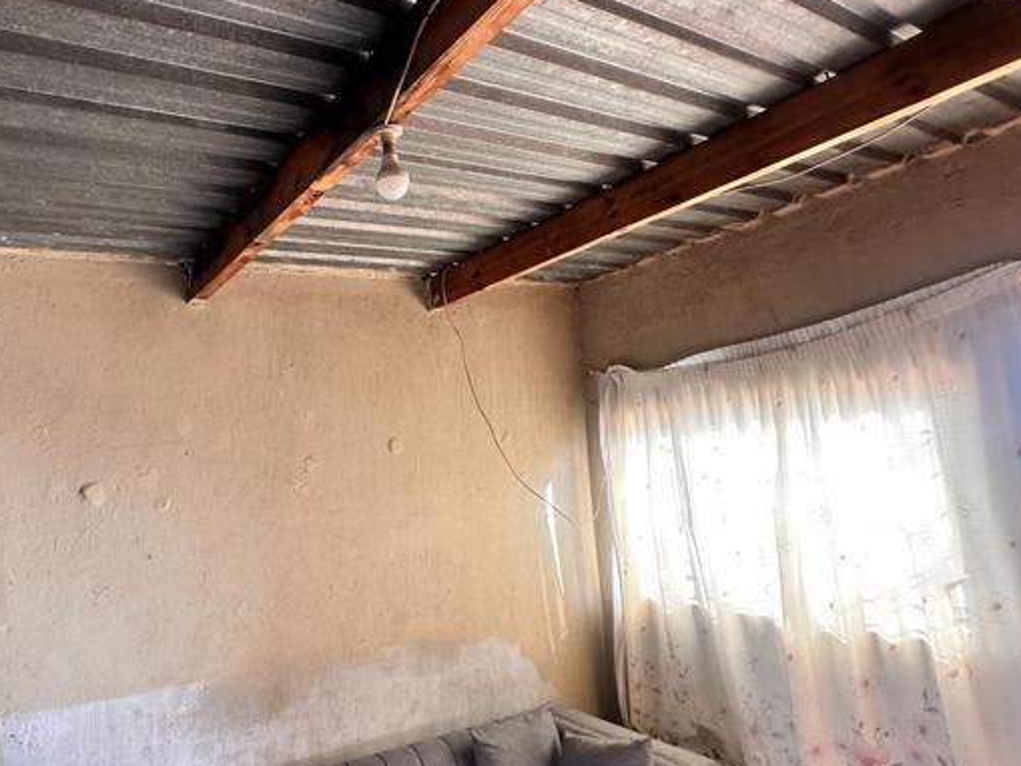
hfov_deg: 74.8
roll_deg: +1.4
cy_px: 383
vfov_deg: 61.1
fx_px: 649
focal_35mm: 22
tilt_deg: +11.5
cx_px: 373
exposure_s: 1/99
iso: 100
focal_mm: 2.22
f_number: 2.2
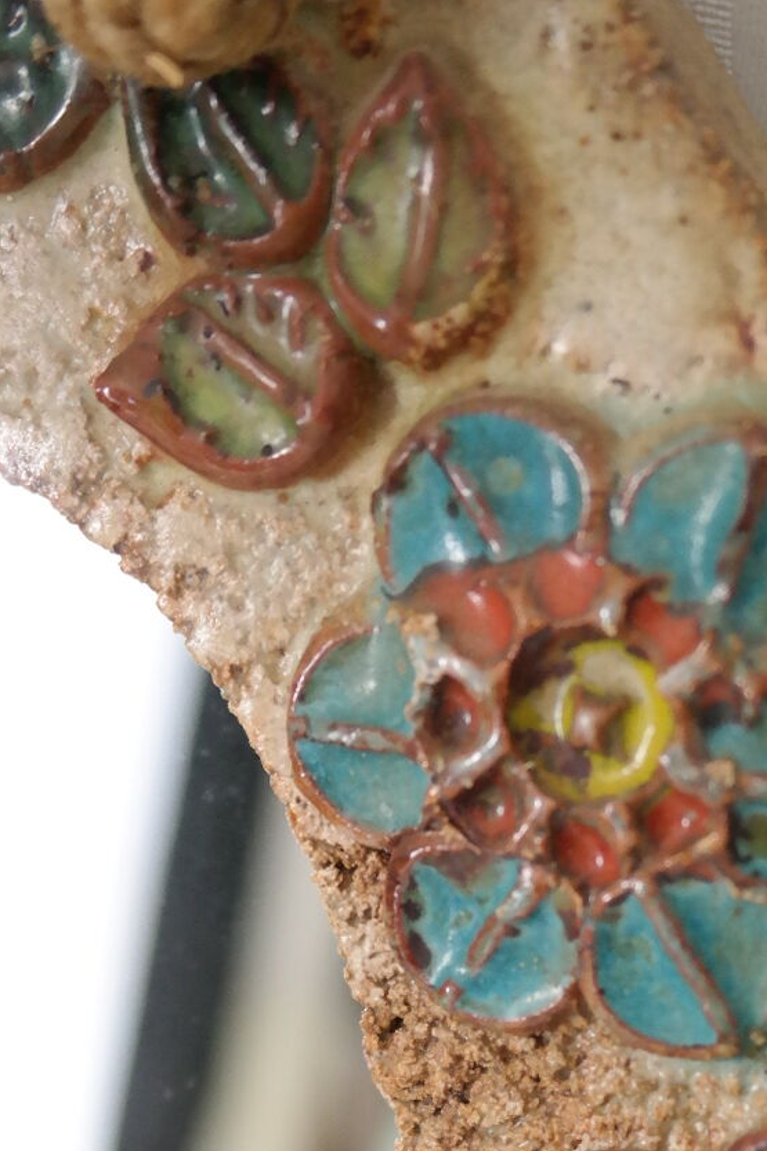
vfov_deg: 23.5
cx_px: 549
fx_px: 2653
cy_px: 1137
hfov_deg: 16.4
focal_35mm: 83
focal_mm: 26
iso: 1600
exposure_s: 1/40
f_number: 5.6
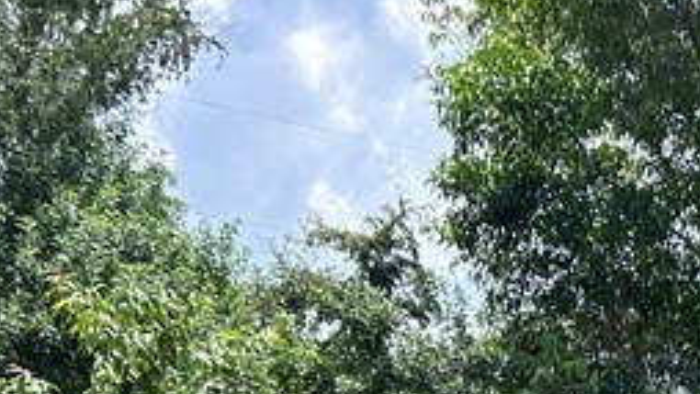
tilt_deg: -4.3
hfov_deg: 17.8
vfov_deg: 10.1
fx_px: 2116
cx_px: 871
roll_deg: -1.4
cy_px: 675
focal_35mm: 114
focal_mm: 5.7
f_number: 1.5
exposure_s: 1/1597
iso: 50
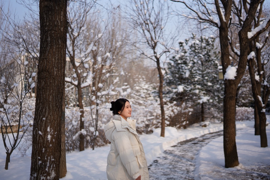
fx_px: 262
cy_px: 90
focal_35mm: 35
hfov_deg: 54.4
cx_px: 135
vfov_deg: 37.9
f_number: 1.4
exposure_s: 1/8000
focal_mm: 35
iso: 100
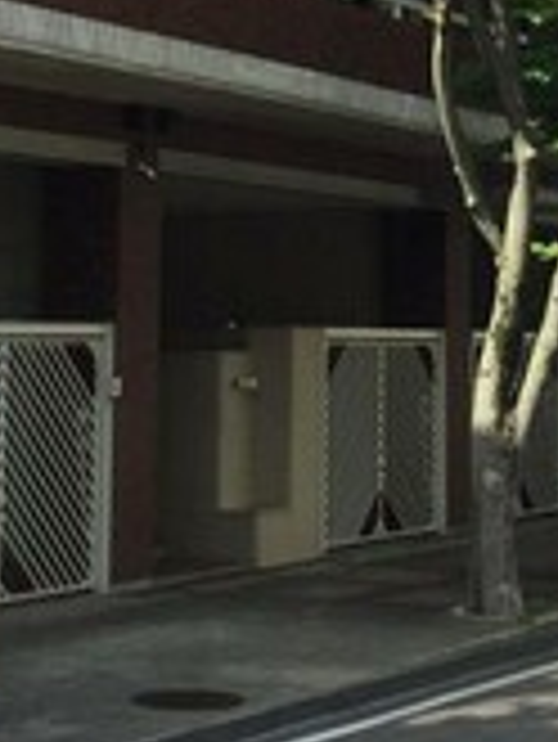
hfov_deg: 14.5
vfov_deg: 19.0
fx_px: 2168
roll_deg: +0.4
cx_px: 490
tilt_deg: +10.3
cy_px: 27
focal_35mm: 101
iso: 25
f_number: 2.4
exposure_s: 1/622
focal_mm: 3.3
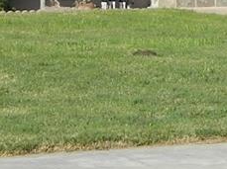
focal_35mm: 269
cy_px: -197
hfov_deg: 7.4
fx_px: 1761
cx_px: 203
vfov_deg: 5.4
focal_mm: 7.3
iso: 80
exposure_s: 1/800
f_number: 3.5
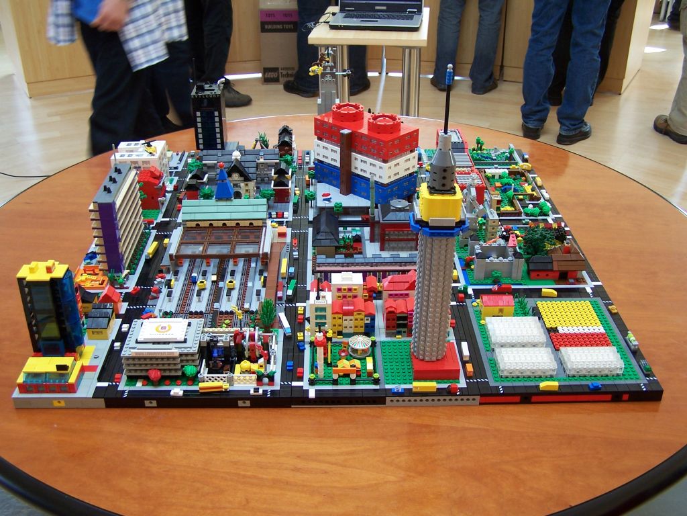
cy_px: 258
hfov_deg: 49.0
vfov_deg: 37.7
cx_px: 344
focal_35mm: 38
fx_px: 754
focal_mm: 6.3
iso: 80
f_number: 2.8
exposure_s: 1/15
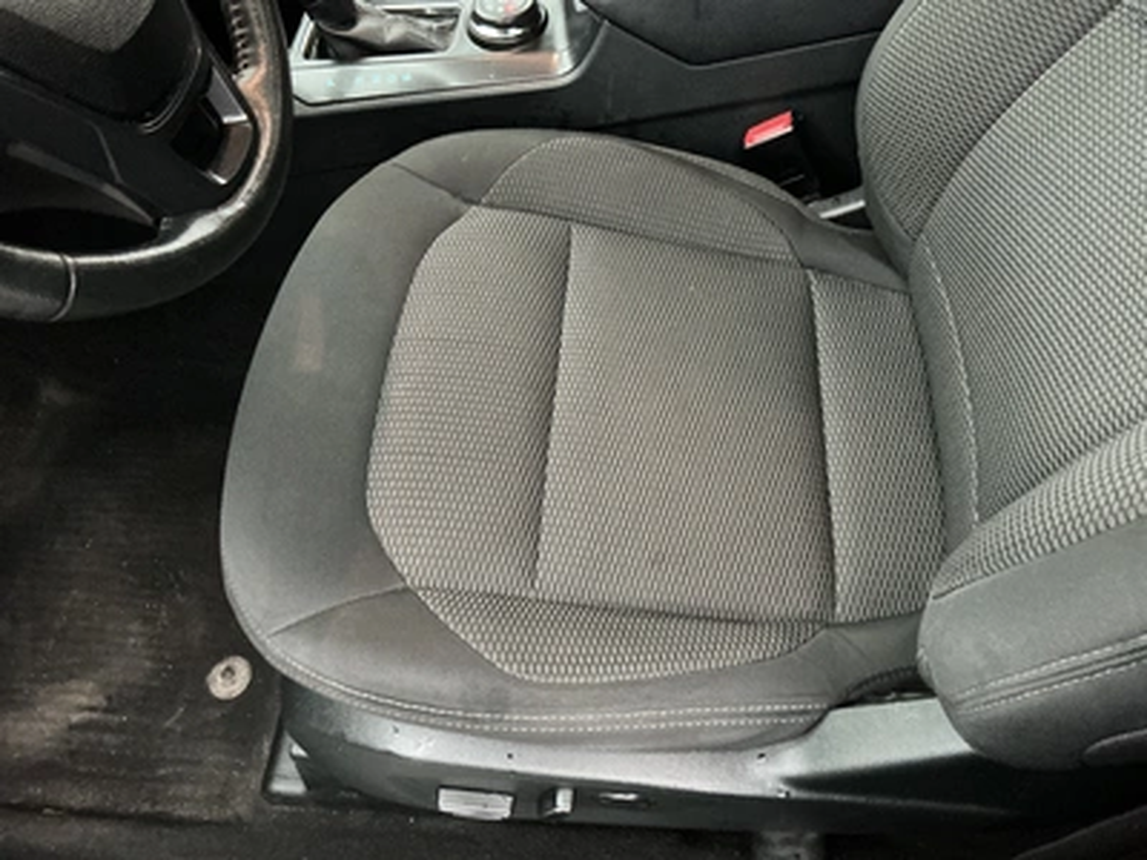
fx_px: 928
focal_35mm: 28
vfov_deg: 49.7
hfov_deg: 63.4
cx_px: 574
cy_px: 430
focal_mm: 3
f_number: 1.8
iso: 640
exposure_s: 1/25
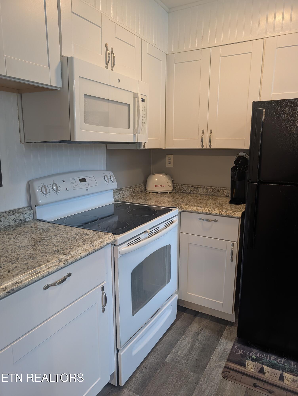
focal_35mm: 24
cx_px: 149
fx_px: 275
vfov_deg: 71.5
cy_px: 198
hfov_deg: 56.9
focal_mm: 6.9
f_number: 1.68
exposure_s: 1/120
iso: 586
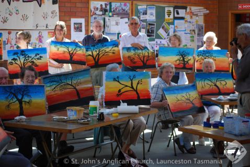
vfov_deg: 16.6
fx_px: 574
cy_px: 84
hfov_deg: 24.6
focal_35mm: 82
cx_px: 125
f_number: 4
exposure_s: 1/50
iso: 200
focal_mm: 55
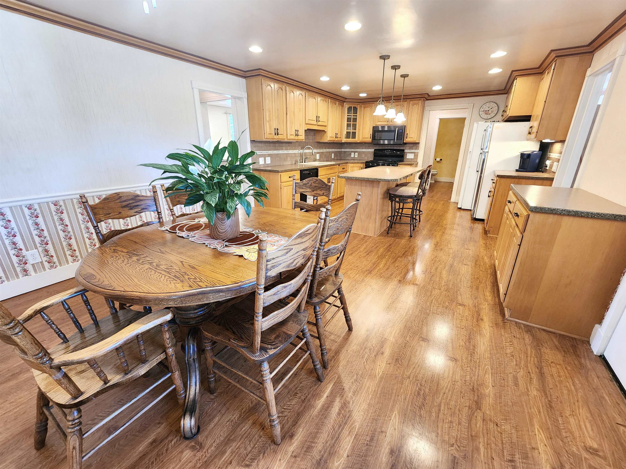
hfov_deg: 106.2
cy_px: 234
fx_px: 235
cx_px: 313
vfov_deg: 89.9
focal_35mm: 13
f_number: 2.2
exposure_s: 1/60
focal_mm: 2.2
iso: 400
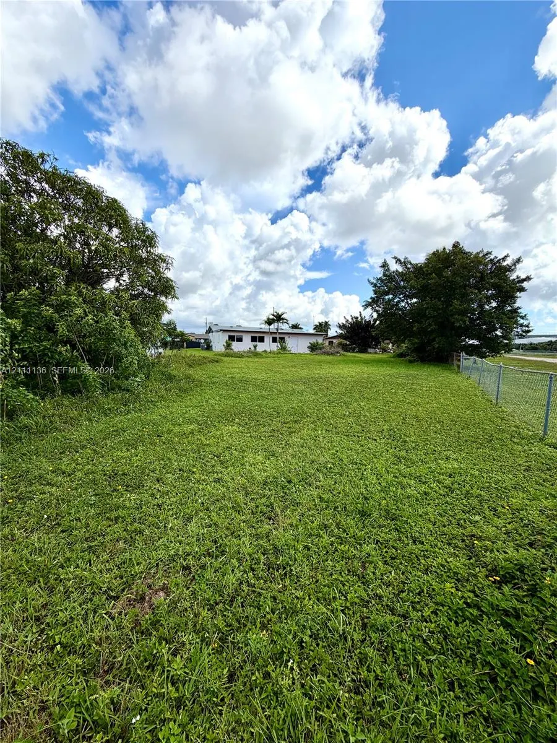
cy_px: 372
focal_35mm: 14
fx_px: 300
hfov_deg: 85.7
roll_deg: -1.3
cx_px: 278
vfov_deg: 102.1
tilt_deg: -3.7
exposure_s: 1/1312
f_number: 2.2
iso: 20
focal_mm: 2.22
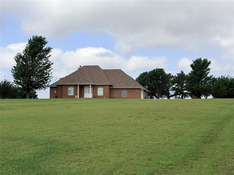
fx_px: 324
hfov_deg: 39.7
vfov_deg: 30.3
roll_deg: +0.2
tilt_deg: +3.3
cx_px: 117
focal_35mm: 48
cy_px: 88
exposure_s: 1/5587
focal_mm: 6.76
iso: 64
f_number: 1.78
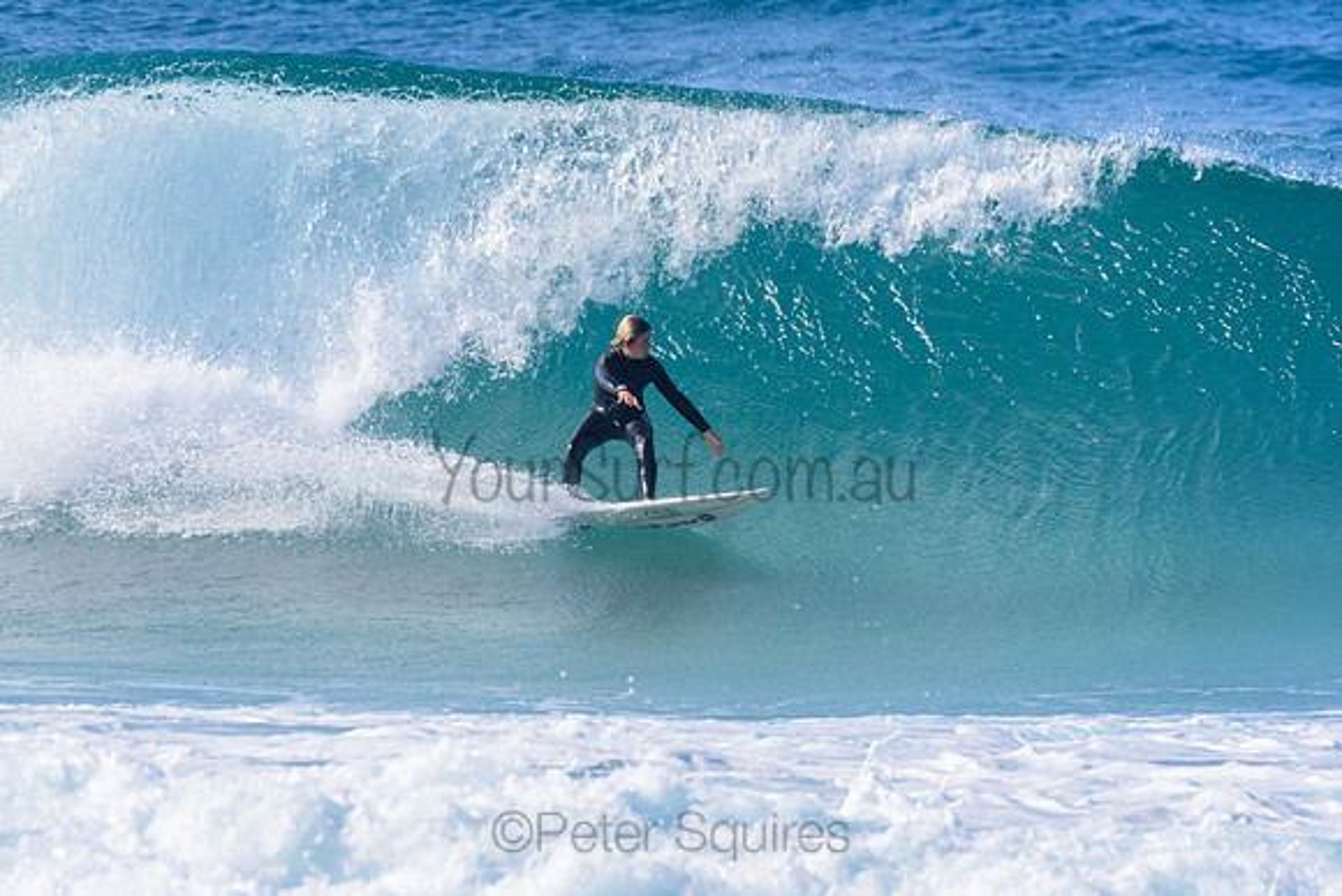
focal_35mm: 750
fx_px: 27964
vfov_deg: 1.8
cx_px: 671
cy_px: 448
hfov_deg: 2.7
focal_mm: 500
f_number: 5.6
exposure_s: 1/2000
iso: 360
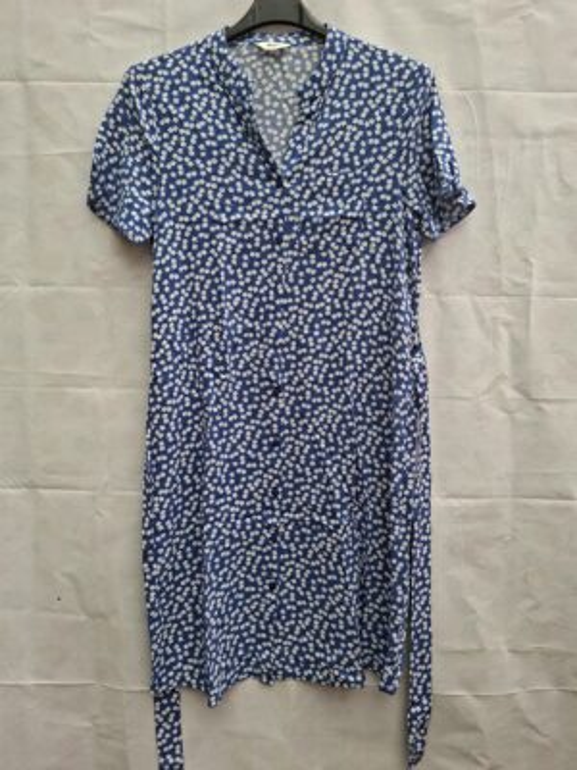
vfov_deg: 73.9
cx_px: 288
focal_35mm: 23
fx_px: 511
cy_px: 385
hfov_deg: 58.9
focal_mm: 5.54
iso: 50
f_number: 1.8
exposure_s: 1/120
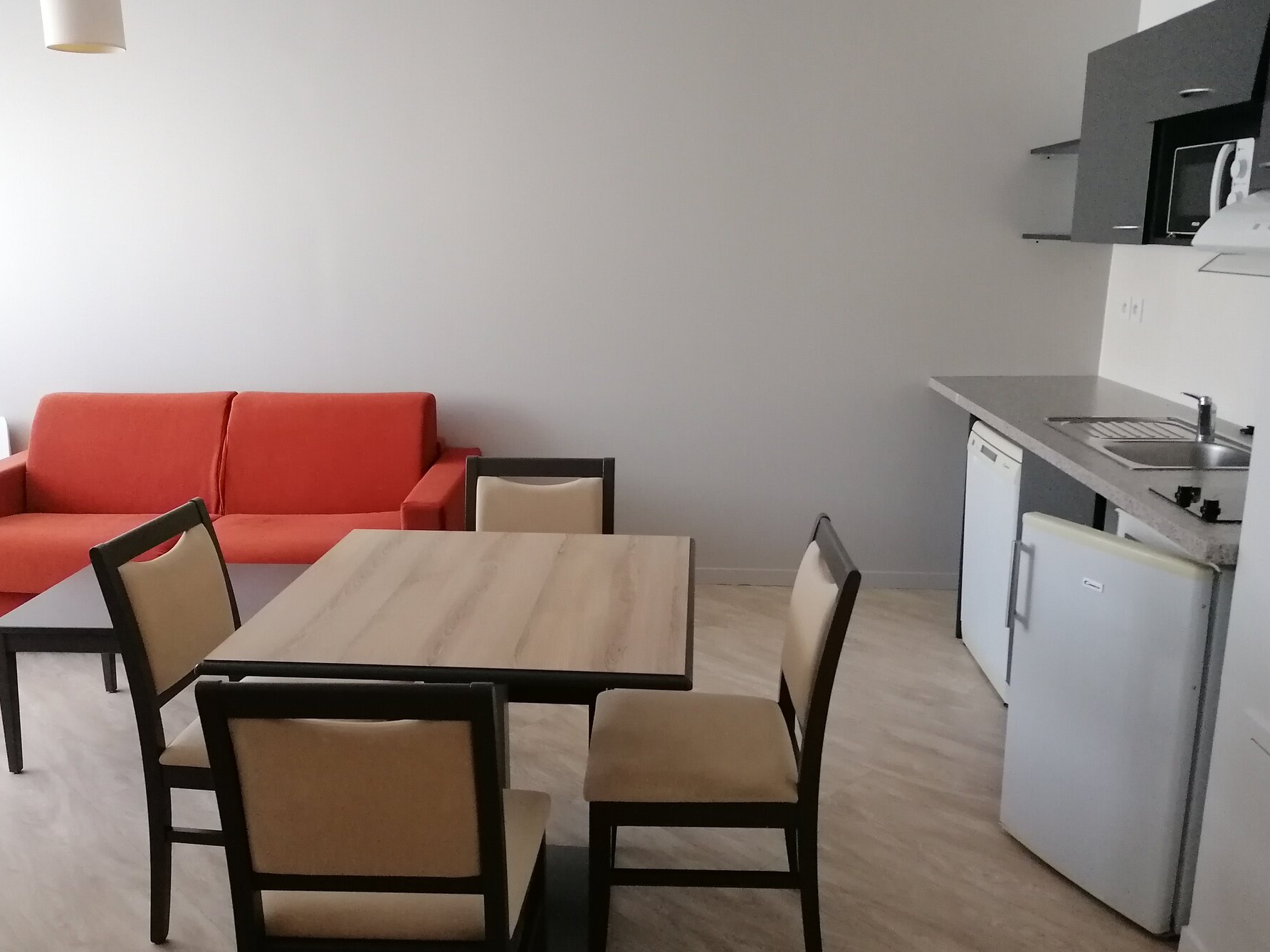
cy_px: 484
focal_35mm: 31
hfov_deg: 58.3
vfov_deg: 45.4
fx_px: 1137
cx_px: 587
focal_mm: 4.75
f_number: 1.8
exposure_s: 1/100
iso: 500
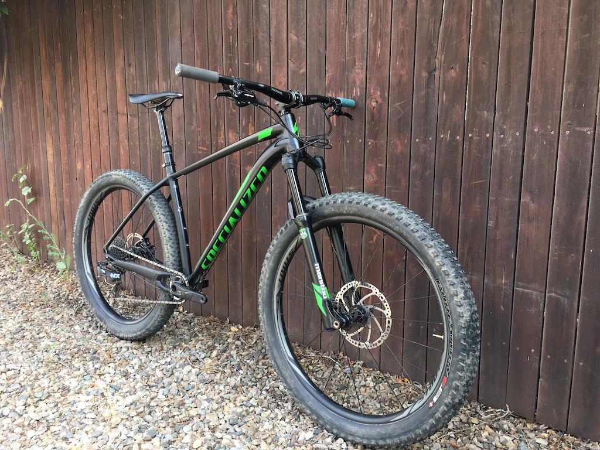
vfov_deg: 48.2
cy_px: 225
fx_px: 503
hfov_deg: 61.7
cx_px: 300
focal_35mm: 29
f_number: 2.2
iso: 40
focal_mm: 4.15
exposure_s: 1/120
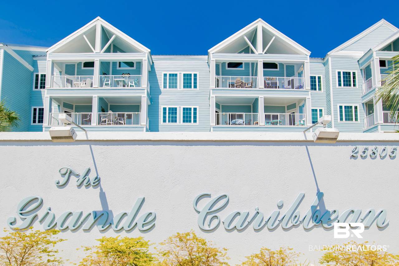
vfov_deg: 67.4
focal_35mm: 18
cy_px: 133
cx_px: 200
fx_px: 199
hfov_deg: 90.0
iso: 100
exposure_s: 1/125
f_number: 13
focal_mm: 18
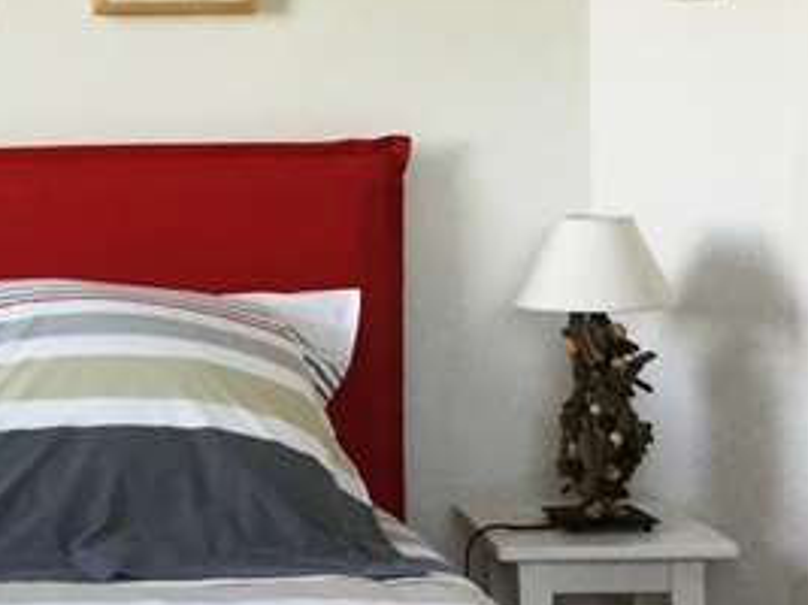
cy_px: 215
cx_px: -160
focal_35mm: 93
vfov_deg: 15.9
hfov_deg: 19.8
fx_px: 2170
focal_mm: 3.3
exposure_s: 1/33
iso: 40
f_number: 2.4
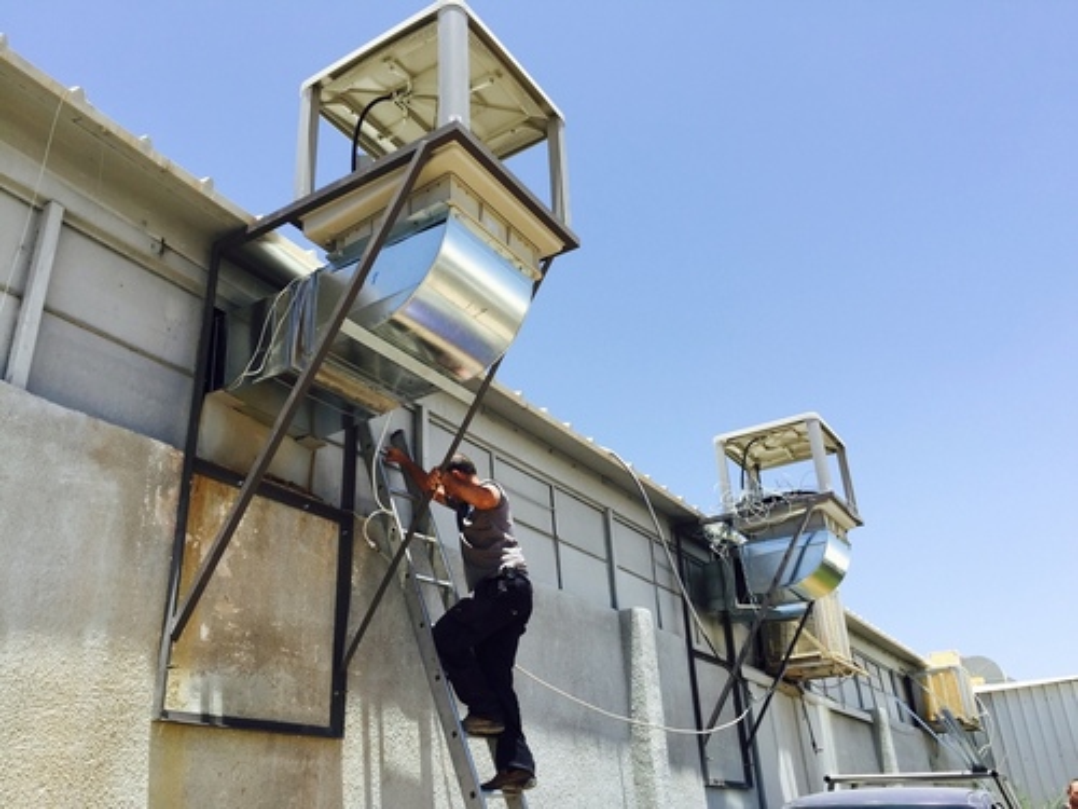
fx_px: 903
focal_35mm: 29
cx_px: 539
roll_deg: +1.6
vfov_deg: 48.2
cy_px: 404
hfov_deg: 61.7
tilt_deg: +27.3
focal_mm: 4.15
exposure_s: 1/1412
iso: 32
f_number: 2.2
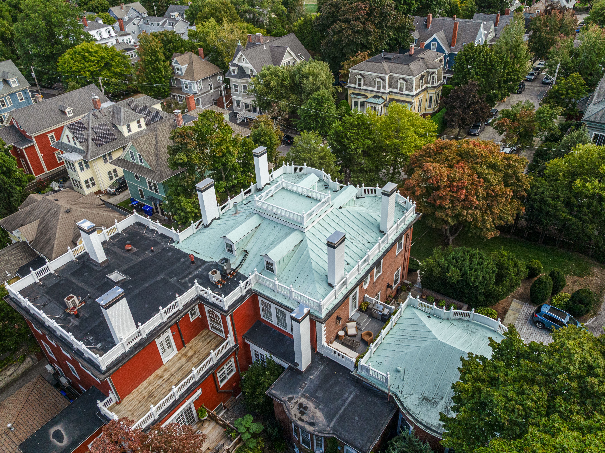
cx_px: 302
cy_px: 226
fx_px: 419
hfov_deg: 71.6
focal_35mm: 24
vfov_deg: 56.8
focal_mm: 12.29
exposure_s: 1/500
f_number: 4
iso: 200
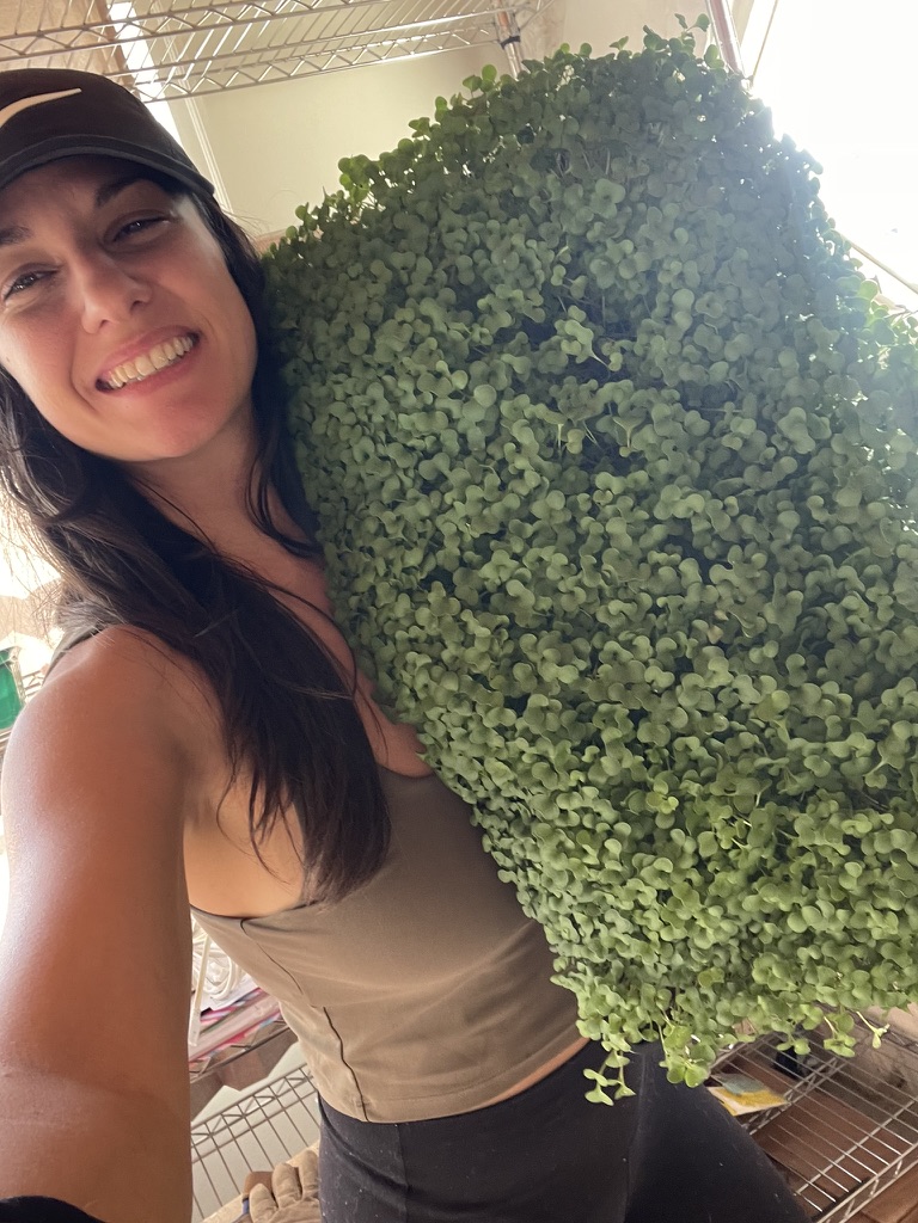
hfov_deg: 46.8
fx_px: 1061
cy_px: 612
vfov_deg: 60.0
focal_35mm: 30
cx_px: 459
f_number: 2.2
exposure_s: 1/60
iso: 160
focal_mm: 2.71
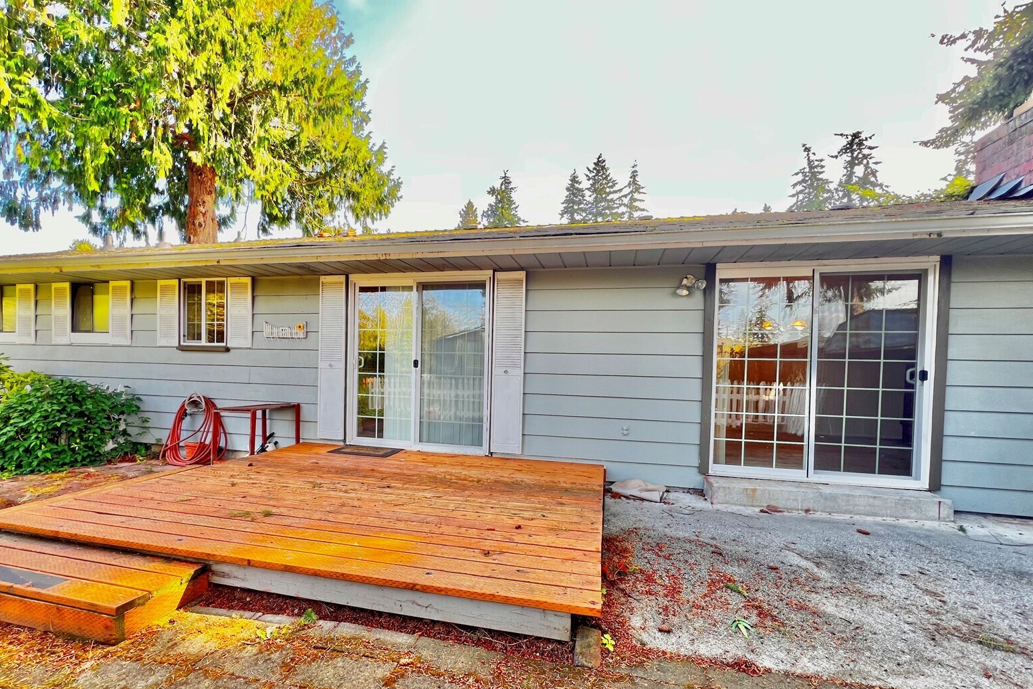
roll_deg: -1.3
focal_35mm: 14
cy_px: 381
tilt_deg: -1.2
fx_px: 402
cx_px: 506
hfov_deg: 104.2
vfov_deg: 80.9
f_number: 1.8
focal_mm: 1.57
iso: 80
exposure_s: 1/99
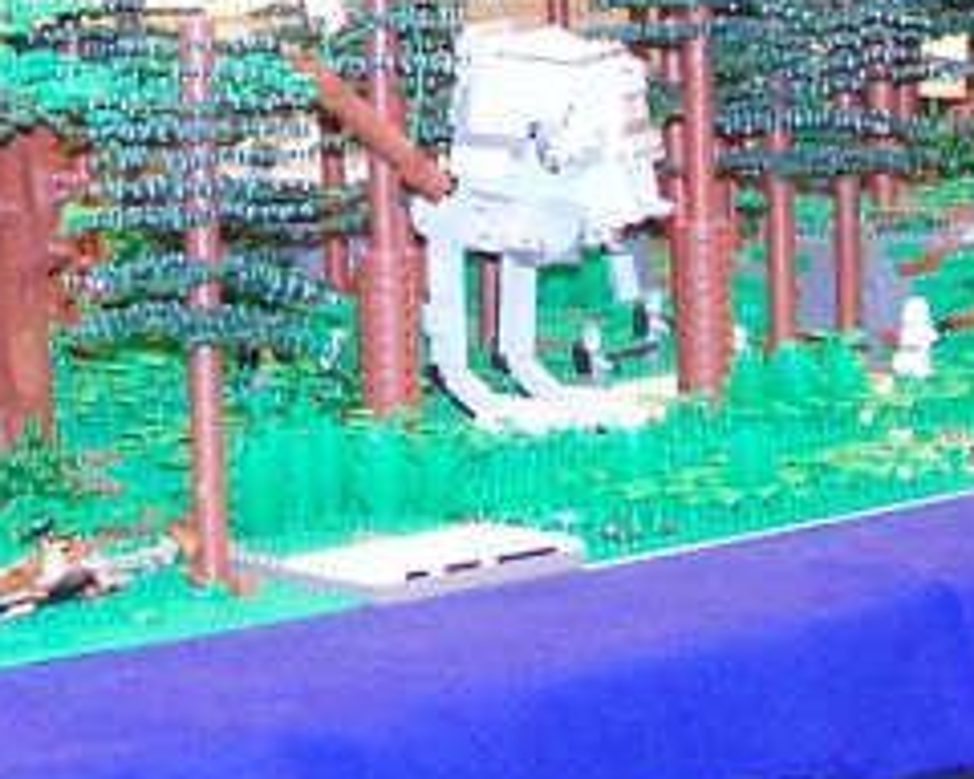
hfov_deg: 12.2
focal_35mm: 158
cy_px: -150
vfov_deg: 9.6
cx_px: 373
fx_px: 4555
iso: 140
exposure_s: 1/4
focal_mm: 6.3
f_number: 2.8
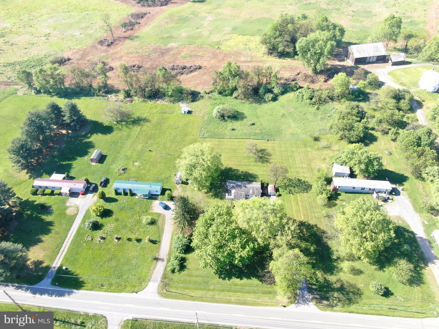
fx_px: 304
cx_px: 220
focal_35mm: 24
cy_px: 164
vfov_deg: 56.8
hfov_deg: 71.6
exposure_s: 1/200
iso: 100
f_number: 2.8
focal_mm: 4.39
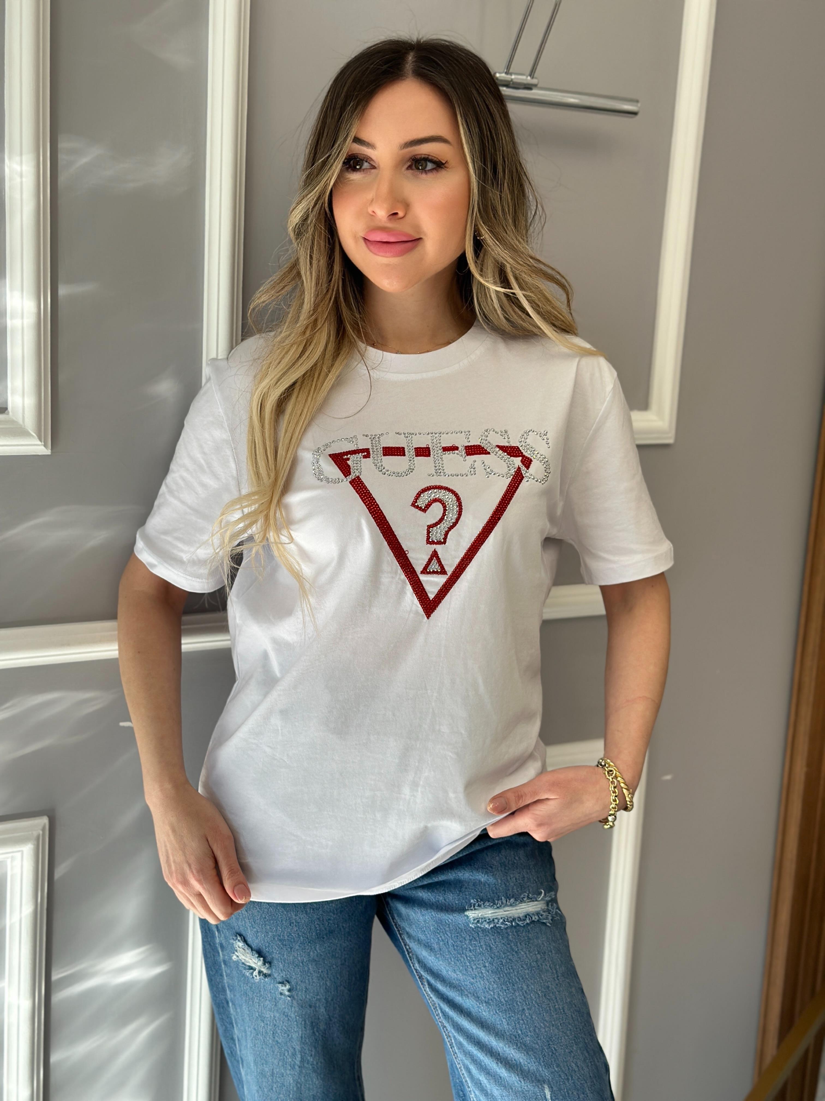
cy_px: 550
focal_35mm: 48
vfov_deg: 39.7
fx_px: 1525
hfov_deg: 30.3
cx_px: 412
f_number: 1.78
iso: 80
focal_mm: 6.86
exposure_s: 1/251
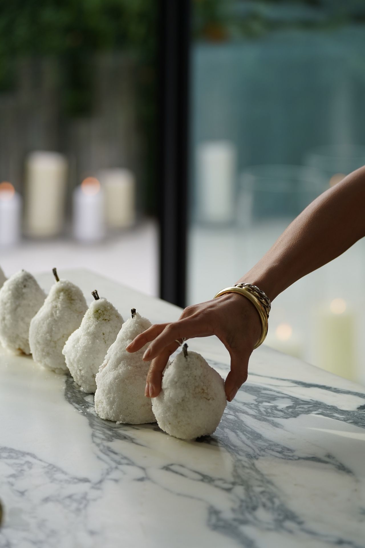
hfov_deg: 8.8
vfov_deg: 13.2
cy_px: 274
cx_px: 182
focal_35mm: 156
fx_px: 2372
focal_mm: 156
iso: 200
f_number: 5.6
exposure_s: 1/160
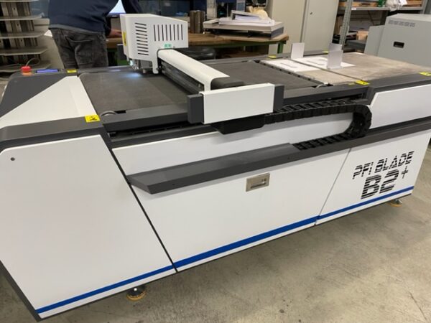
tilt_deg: -27.7
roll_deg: -1.6
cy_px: 162
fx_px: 324
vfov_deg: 53.1
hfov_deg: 67.3
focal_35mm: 26
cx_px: 216
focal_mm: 4.2
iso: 160
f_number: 1.6
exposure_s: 1/50
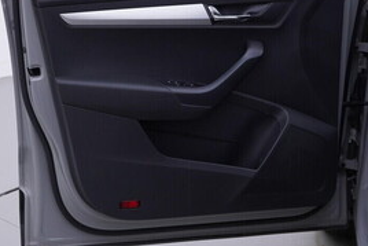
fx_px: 757
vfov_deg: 18.2
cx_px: 132
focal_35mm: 74
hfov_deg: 27.2
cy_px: 24
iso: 125
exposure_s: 1/60
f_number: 4
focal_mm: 24
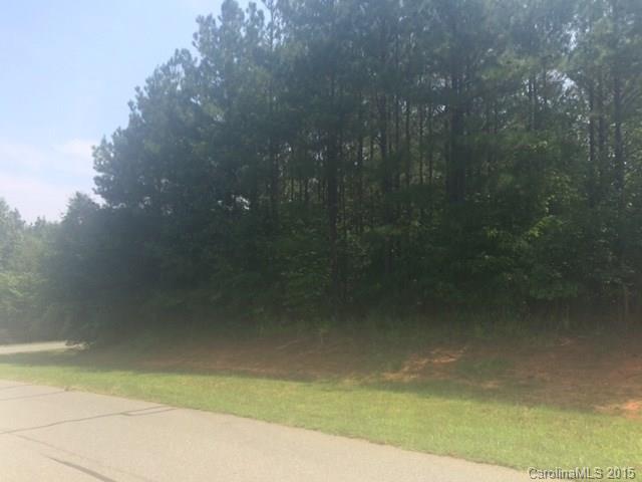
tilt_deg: +3.5
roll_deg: -0.3
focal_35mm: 29
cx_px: 321
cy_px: 241
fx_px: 538
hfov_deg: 61.7
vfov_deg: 48.2
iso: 32
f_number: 2.2
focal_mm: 4.15
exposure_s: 1/1053
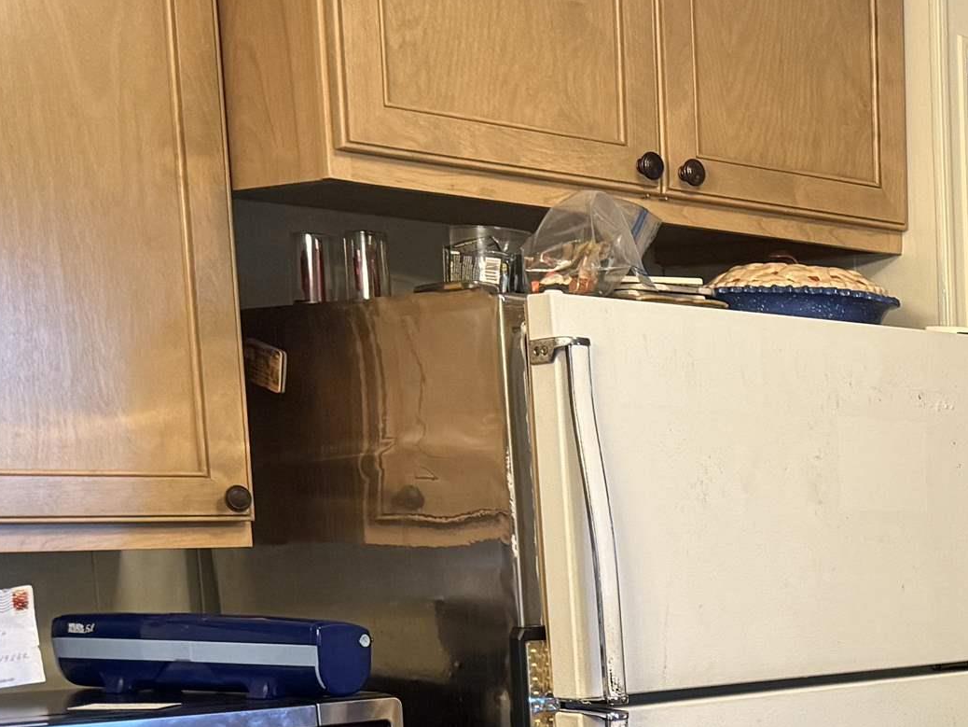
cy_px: 827
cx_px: 1345
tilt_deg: -8.5
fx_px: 1986
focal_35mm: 71
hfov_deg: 23.4
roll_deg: -1.0
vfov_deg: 19.7
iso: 250
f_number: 1.78
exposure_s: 1/60
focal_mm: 6.76
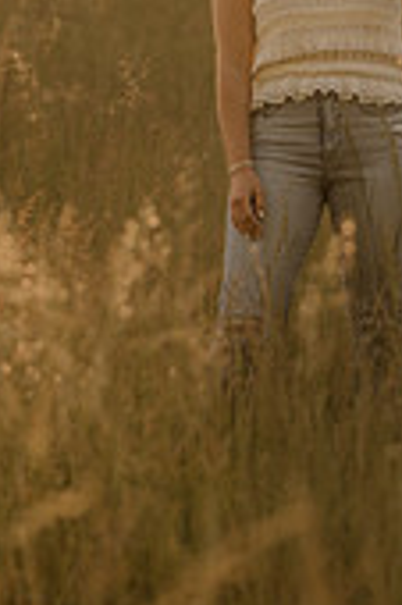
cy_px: 85
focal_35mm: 225
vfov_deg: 9.1
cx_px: 395
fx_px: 3776
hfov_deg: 6.1
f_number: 2
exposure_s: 1/1000
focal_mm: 85
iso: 250
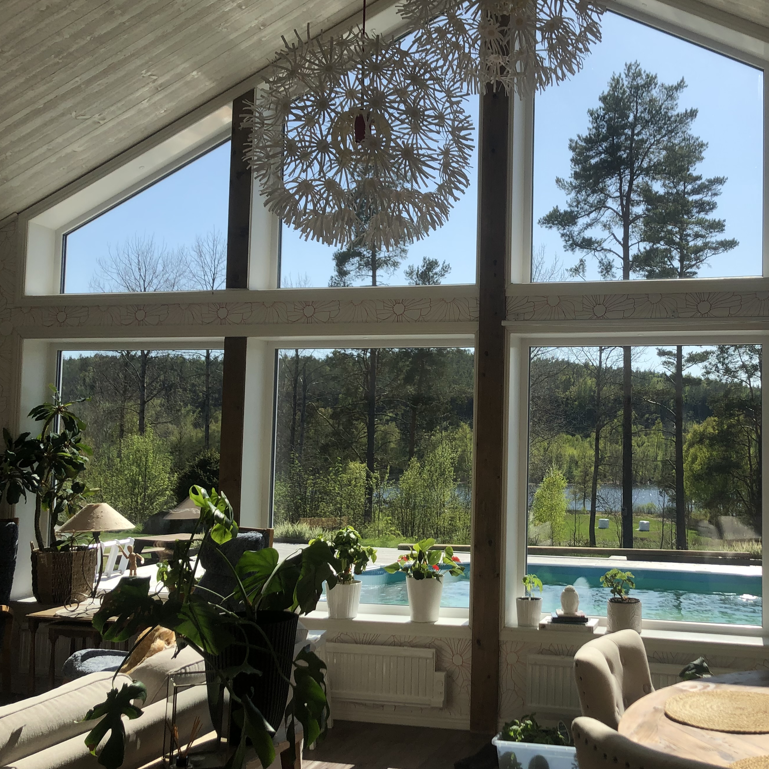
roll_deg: -0.5
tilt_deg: +2.4
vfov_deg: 43.9
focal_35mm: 38
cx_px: 541
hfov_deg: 43.0
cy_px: 398
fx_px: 955
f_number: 1.8
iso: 20
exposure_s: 1/1453
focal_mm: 3.99
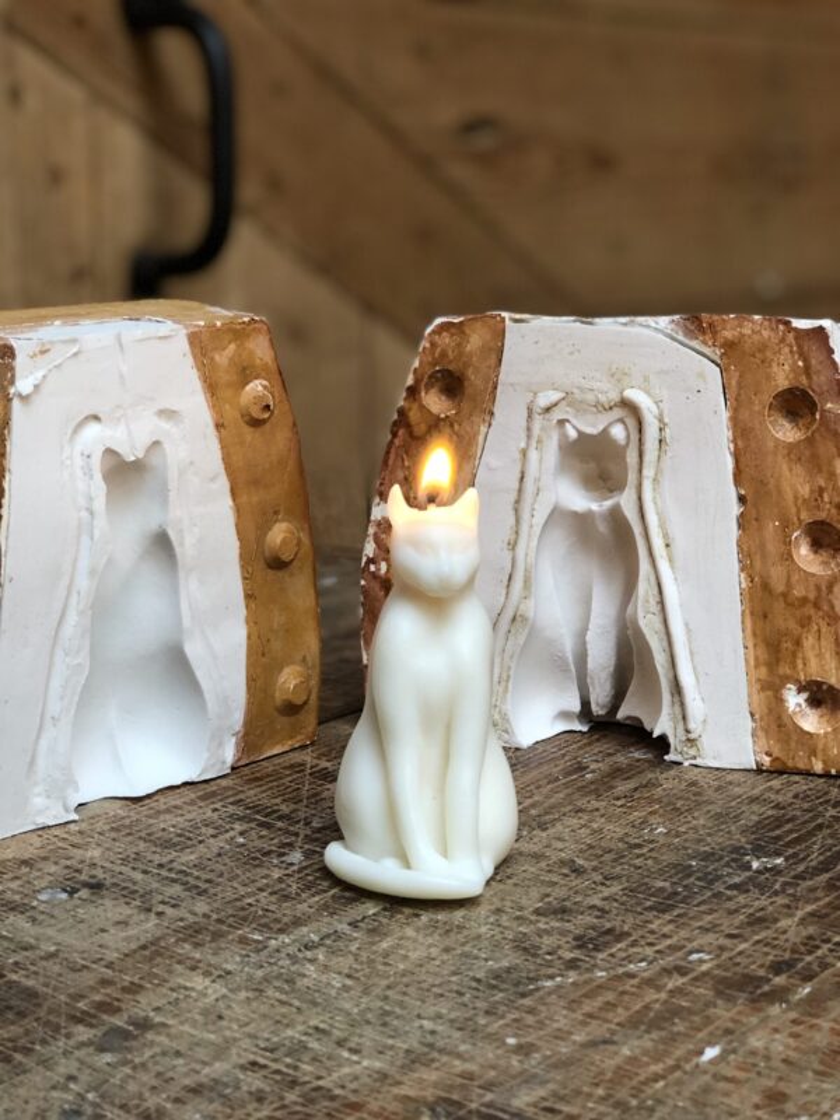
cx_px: 420
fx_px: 1844
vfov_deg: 33.8
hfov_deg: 25.7
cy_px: 560
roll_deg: +0.4
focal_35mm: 57
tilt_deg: -11.6
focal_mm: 6.6
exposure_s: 1/33
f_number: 2.8
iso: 160
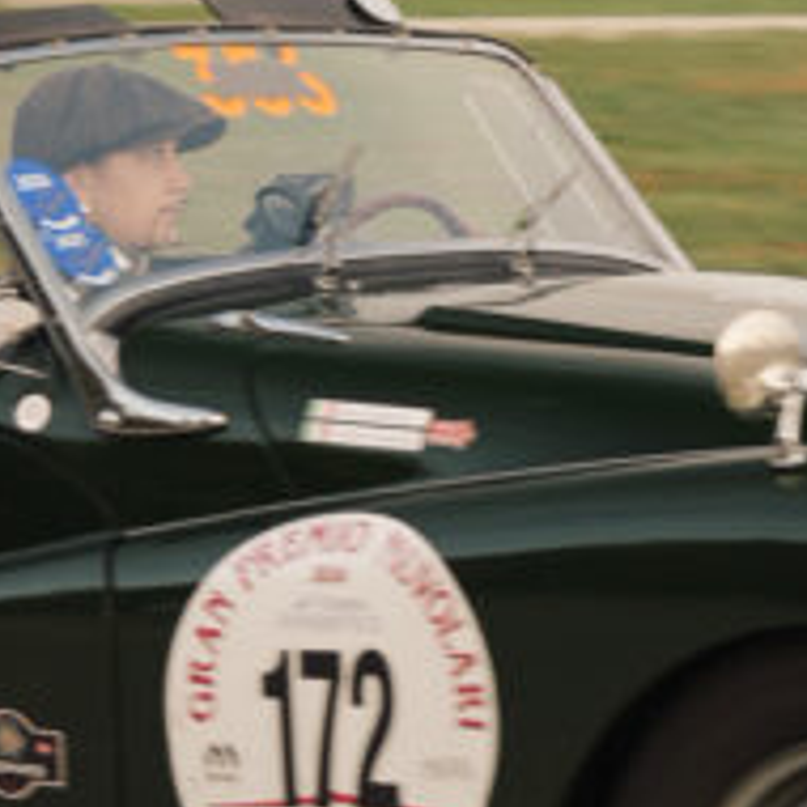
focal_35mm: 250
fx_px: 6594
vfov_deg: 7.0
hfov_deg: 7.0
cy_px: -81
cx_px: 605
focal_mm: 40
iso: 100
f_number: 4
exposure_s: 1/200
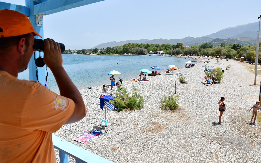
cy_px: 81
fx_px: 199
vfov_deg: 44.5
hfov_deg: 66.5
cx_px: 131
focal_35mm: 28
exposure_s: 1/2500
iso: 640
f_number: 6.3
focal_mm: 18
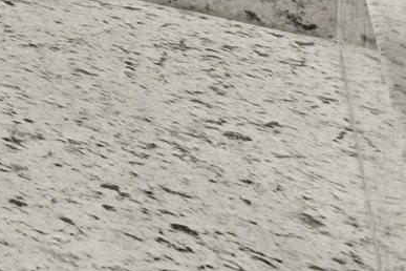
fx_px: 1477
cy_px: -565
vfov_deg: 8.6
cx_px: -1147
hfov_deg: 8.6
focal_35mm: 131
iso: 320
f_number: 6.3
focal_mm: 11
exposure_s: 1/13
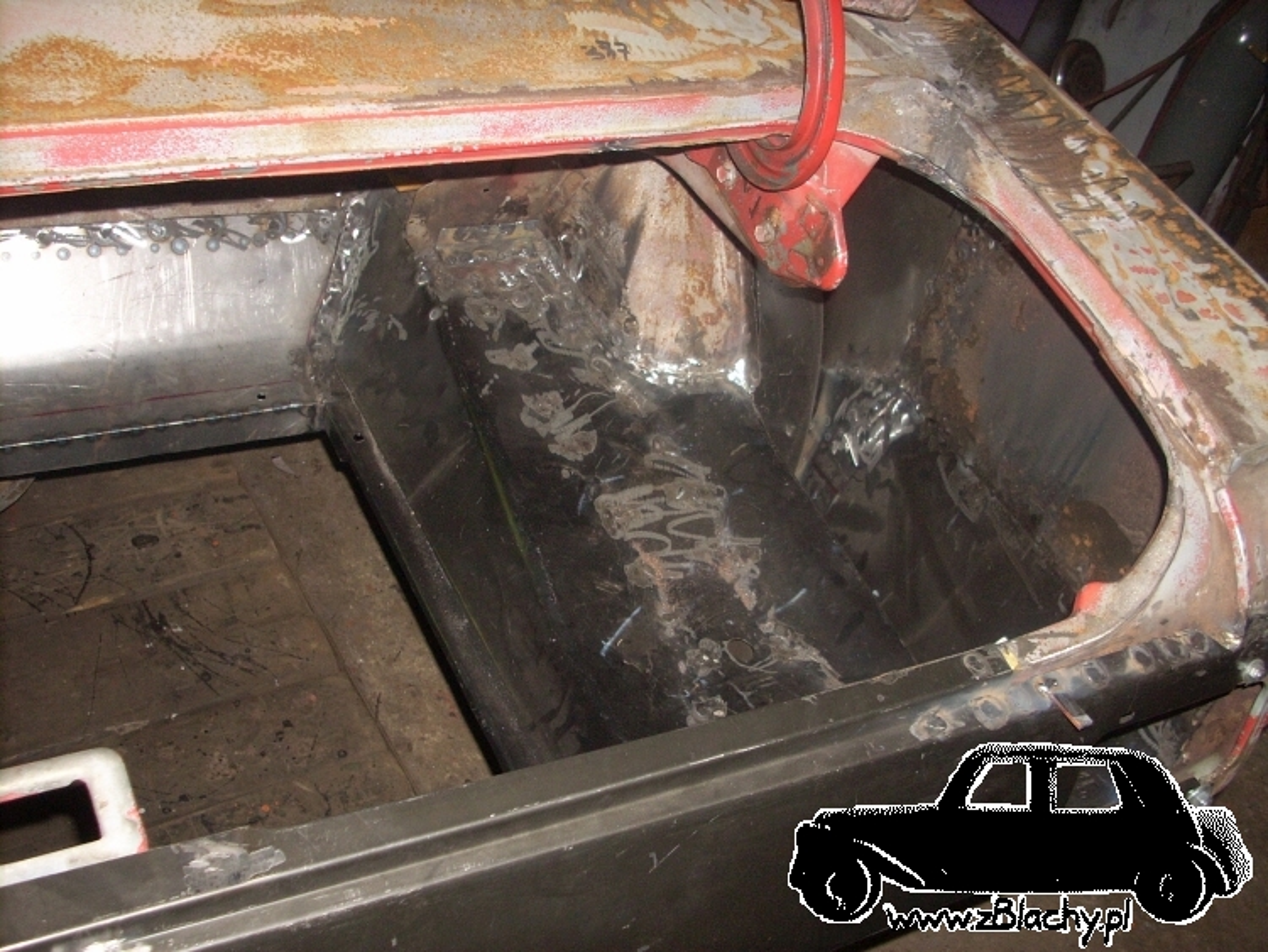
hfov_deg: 50.1
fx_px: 1356
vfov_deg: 38.7
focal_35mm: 37
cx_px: 634
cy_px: 476
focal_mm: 6.2
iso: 200
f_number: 2.8
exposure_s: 1/60
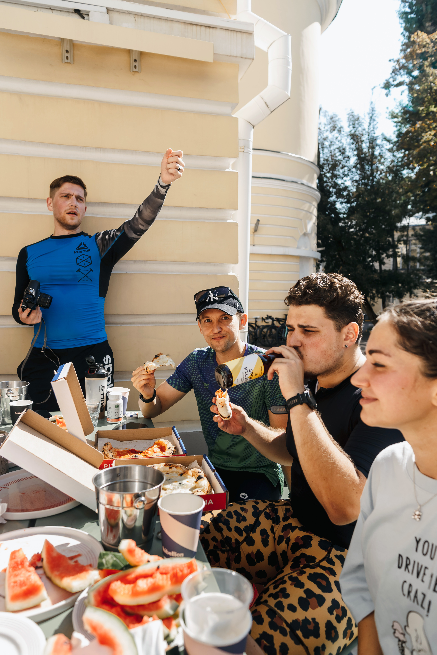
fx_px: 437
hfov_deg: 53.1
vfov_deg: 73.7
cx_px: 218
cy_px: 328
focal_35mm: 24
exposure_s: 1/250
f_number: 4.5
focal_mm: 24
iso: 100
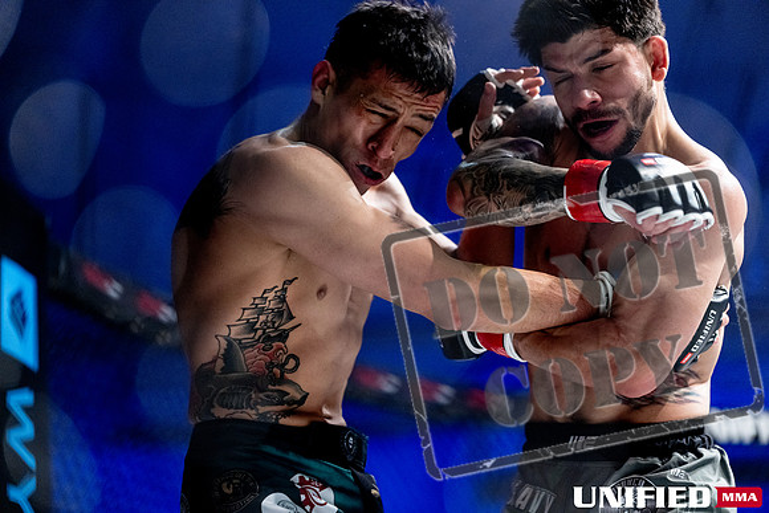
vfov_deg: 16.5
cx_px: 384
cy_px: 256
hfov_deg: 24.5
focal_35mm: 83
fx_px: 1773
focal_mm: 83
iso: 3200
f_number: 2
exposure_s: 1/1250
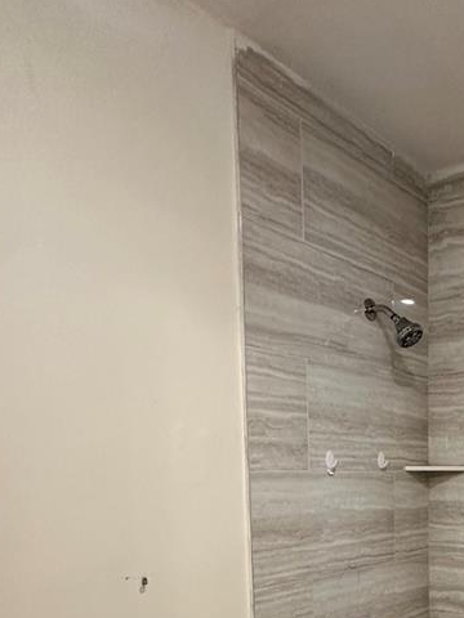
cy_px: 541
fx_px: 626
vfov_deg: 47.9
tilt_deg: -6.3
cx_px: 460
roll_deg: +0.2
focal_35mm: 35
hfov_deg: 36.7
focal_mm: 2.22
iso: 250
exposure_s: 1/60
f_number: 2.2
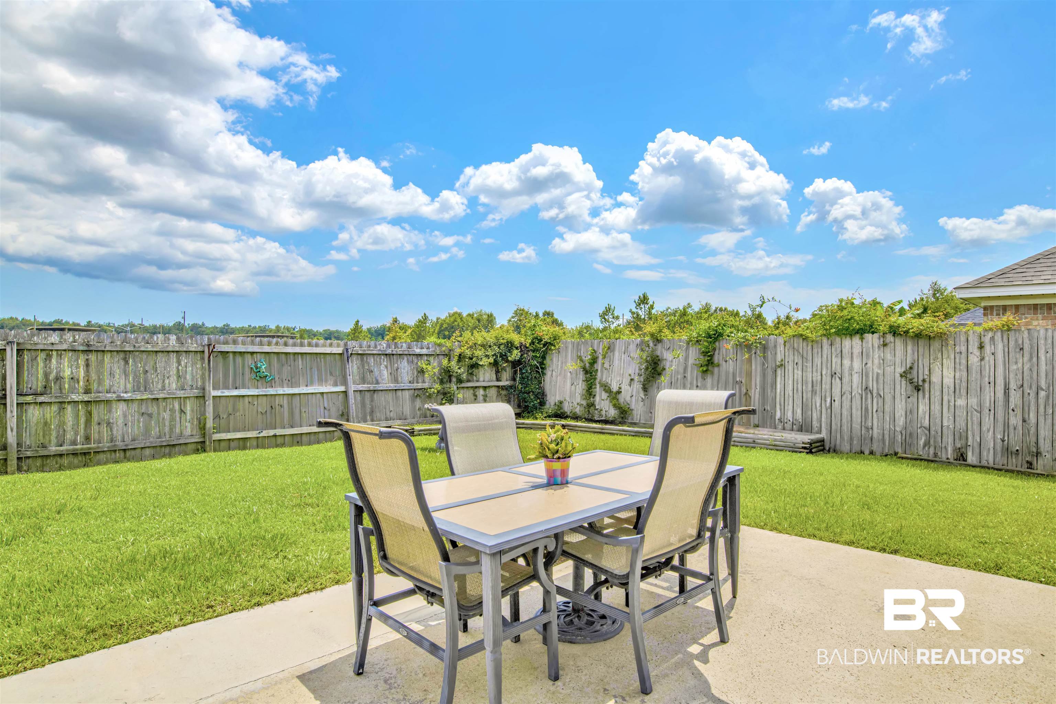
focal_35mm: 18
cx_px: 528
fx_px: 528
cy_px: 352
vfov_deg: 67.4
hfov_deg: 90.0
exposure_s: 1/1000
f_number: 11
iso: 200
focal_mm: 18
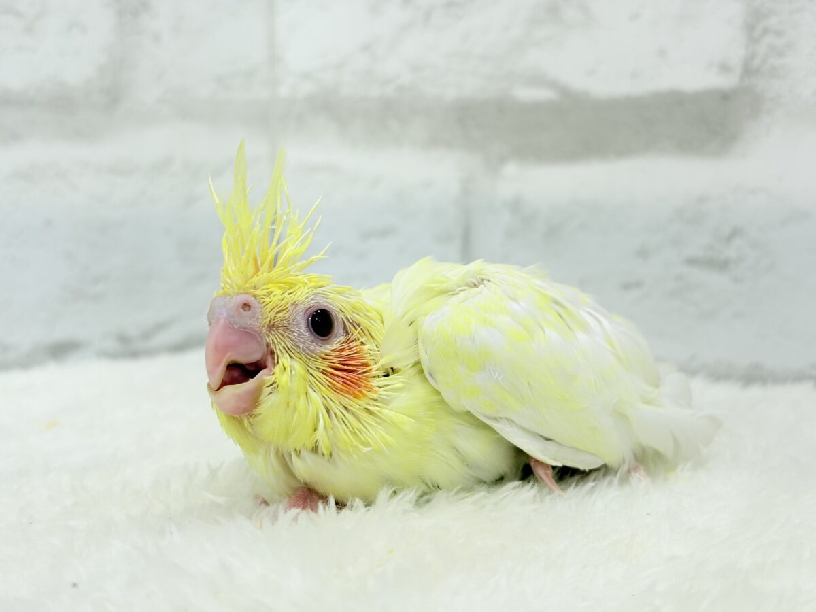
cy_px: 306
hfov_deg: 36.8
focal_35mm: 52
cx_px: 408
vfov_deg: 28.0
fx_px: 1226
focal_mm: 5.96
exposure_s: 1/50
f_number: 1.6
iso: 25
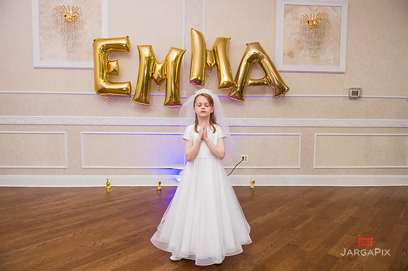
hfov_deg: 73.8
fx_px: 272
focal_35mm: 24
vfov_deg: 53.1
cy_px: 136
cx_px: 204
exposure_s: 1/200
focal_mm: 24
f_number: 5
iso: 1250
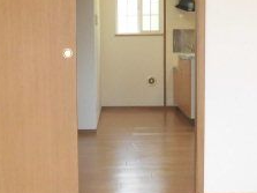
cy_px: 116
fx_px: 512
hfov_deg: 28.2
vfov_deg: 21.3
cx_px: 115
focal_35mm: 69
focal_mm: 4.3
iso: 160
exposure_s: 1/60
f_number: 3.1
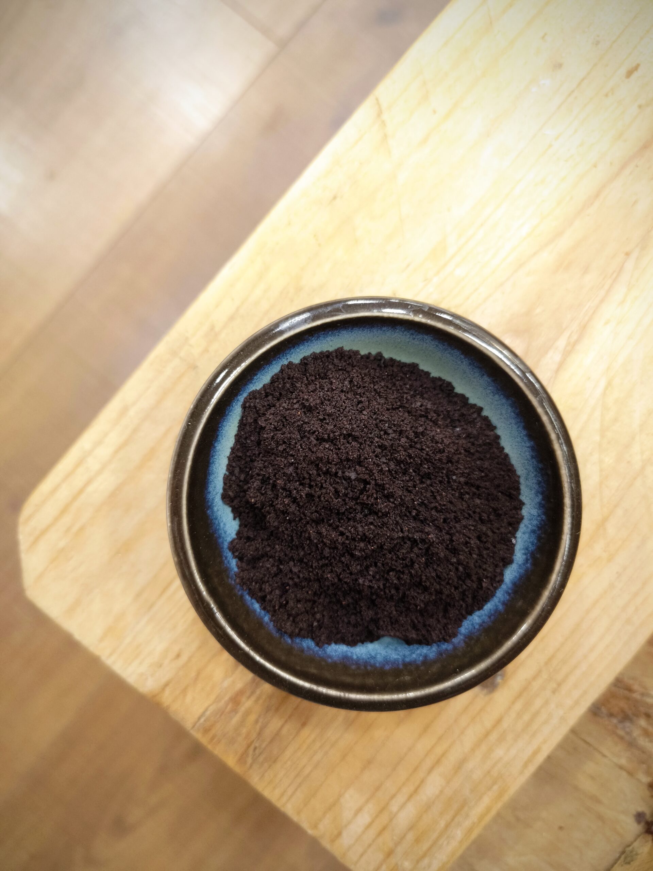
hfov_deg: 58.9
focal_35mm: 23
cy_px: 436
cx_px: 326
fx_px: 578
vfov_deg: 73.9
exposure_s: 1/50
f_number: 1.7
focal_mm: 5.35
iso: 640
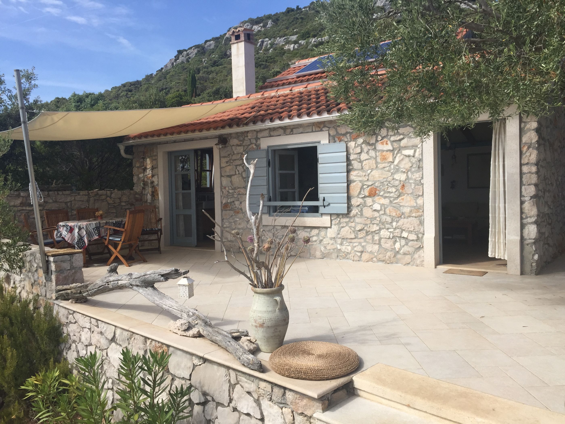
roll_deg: -0.5
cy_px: 212
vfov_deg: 48.2
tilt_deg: -1.0
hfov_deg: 61.7
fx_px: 473
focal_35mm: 29
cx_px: 282
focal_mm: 4.15
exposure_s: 1/1647
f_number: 2.2
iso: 32
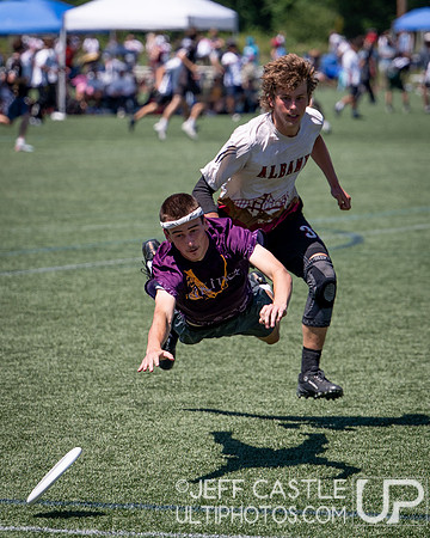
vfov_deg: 6.8
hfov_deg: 5.5
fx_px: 4516
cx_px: 249
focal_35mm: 284
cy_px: 125
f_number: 2.8
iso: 64
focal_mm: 104
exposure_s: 1/2500
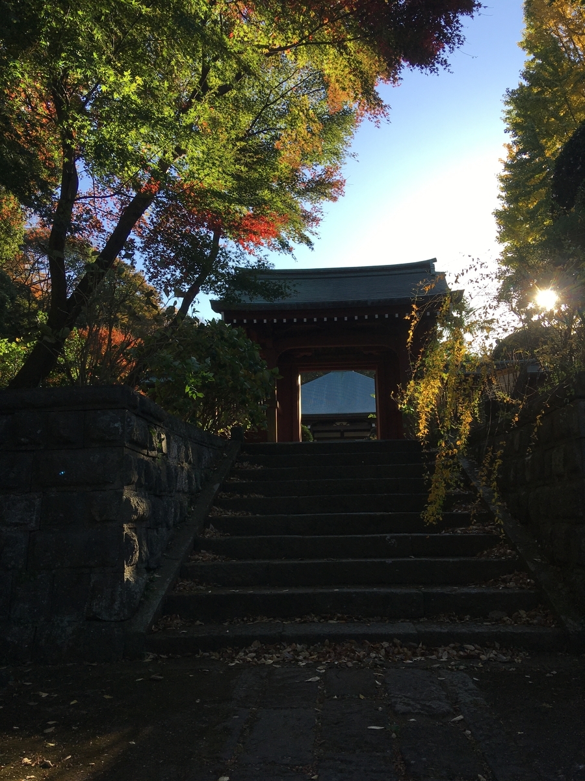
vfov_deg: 61.7
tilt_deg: +10.1
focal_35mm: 29
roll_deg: +3.2
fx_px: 653
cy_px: 390
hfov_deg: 48.2
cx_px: 292
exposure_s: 1/605
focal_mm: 4.15
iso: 25
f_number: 2.2
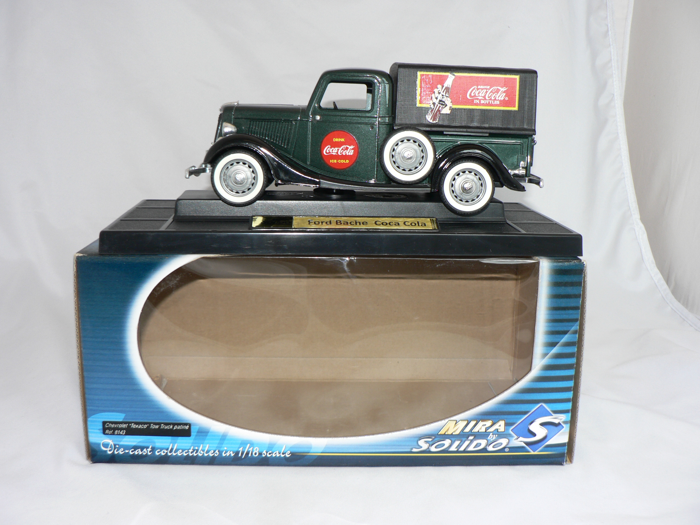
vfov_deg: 39.7
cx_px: 350
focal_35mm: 36
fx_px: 728
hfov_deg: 51.4
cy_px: 262
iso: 80
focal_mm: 6
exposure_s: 1/60
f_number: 2.8
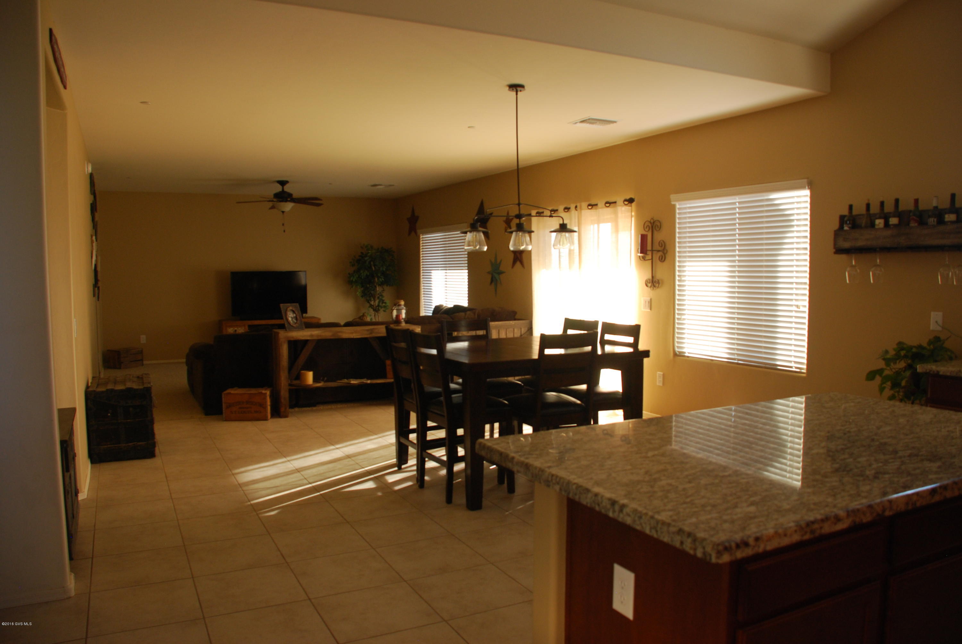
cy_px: 322
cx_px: 481
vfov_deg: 48.0
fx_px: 722
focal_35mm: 27
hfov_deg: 67.3
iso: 320
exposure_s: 1/60
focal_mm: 18
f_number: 3.5
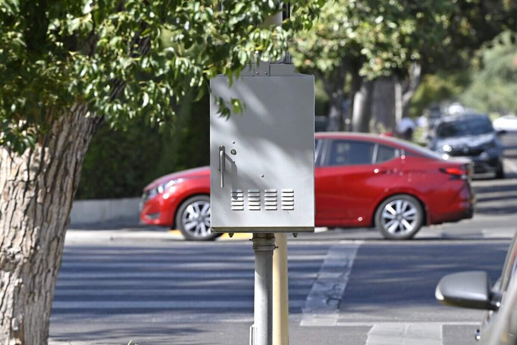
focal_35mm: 210
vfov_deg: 6.5
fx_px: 3016
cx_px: 258
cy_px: 172
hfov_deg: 9.8
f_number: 5.6
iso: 800
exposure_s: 1/2500
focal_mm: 210
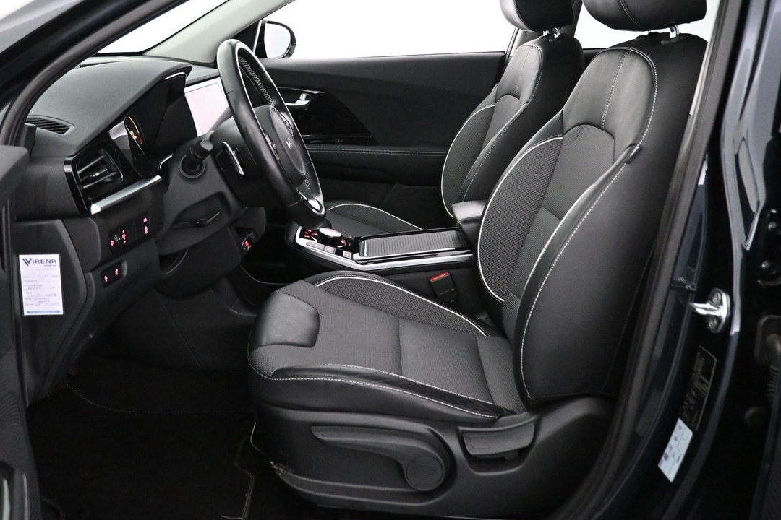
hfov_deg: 52.9
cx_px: 330
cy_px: 164
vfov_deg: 36.4
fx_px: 781
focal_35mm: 36
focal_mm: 16
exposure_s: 1/60
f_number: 3.5
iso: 4000
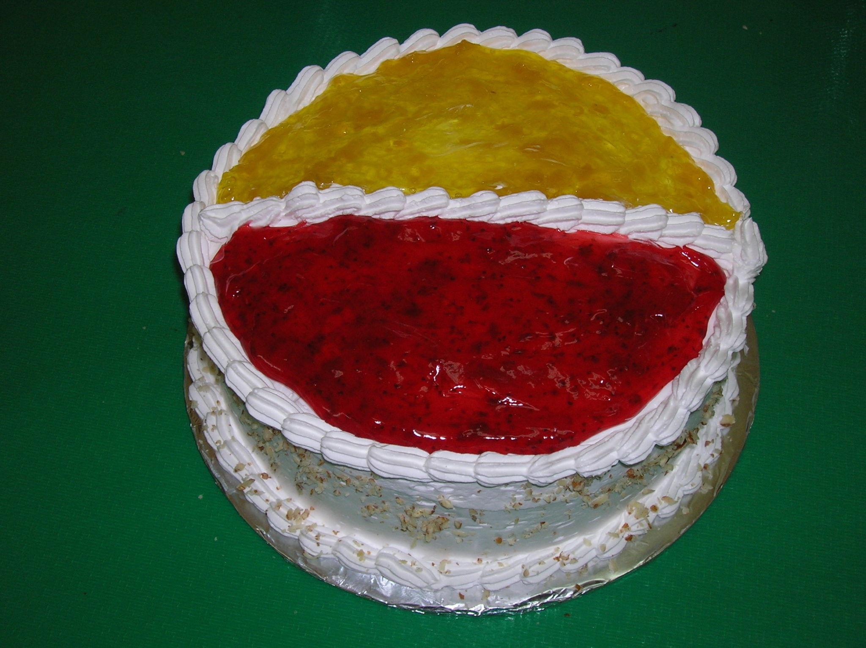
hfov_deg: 38.2
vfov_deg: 29.1
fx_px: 1250
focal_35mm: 50
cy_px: 324
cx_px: 433
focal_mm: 8.4
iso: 50
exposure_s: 1/60.1
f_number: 3.3
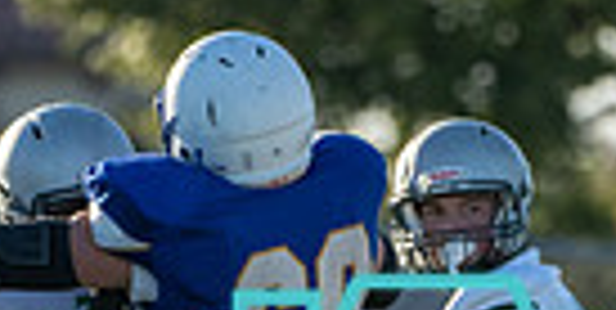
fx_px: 35402
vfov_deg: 0.5
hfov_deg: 1.0
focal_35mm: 2221
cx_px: 489
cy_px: 379
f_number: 5.6
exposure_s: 1/1250
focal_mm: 400
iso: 500
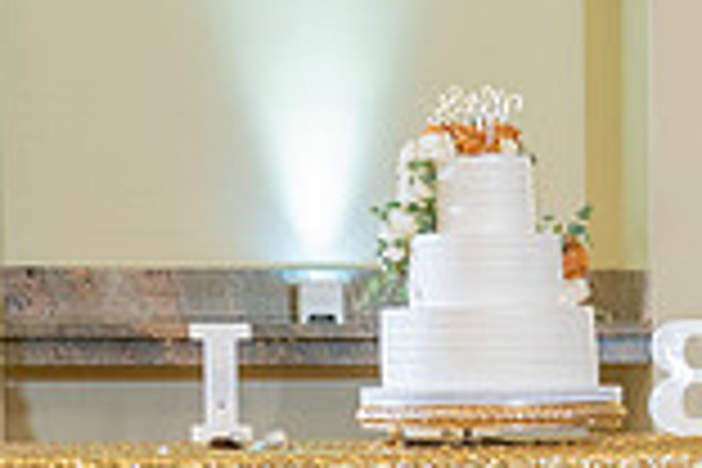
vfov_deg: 7.8
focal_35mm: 174
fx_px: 3393
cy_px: 582
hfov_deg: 11.2
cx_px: 1142
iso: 800
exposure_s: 1/80
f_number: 4
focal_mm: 38
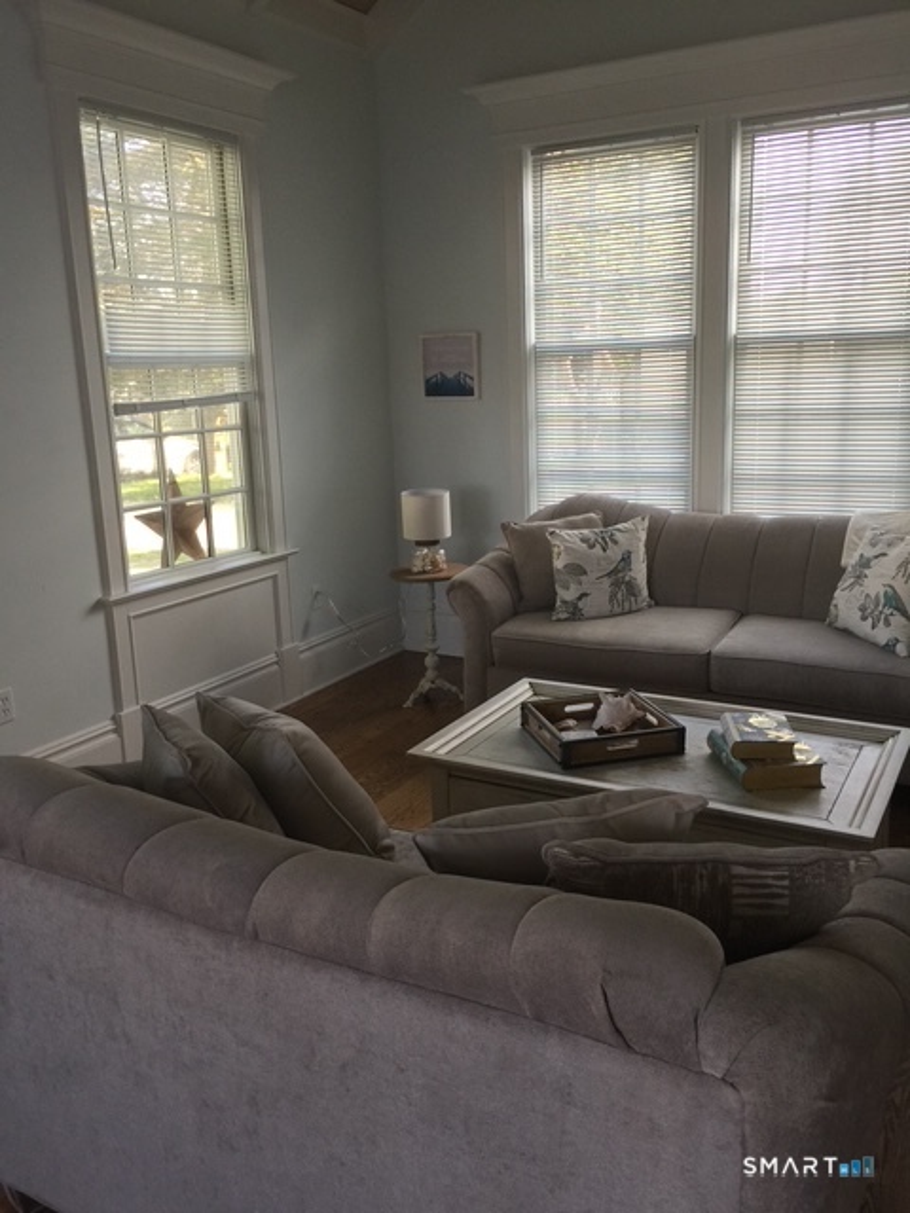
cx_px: 455
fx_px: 1016
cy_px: 606
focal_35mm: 29
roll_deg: +0.8
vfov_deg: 61.7
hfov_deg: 48.2
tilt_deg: -10.5
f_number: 2.2
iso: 32
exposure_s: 1/30
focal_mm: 4.15
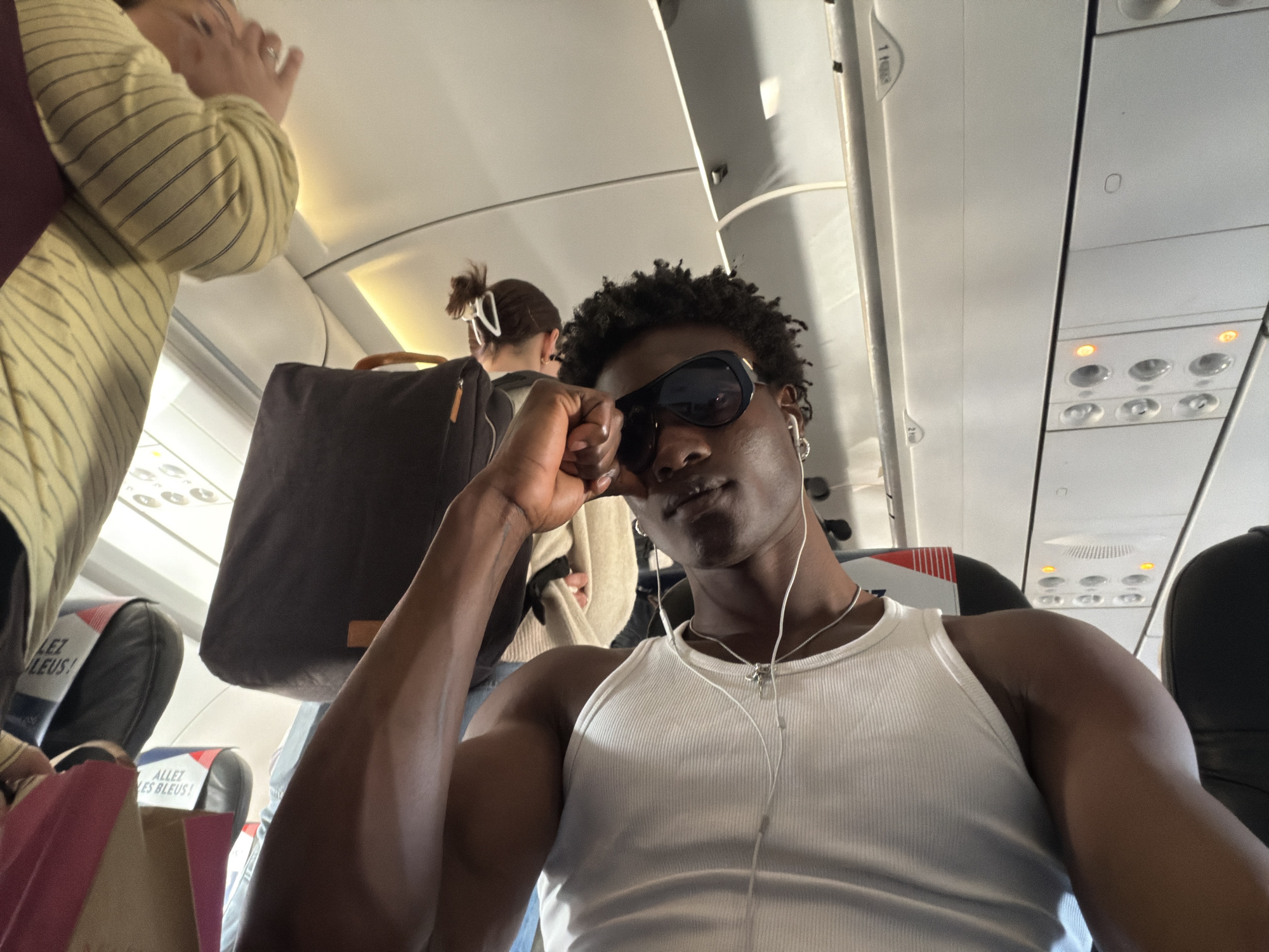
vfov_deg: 58.9
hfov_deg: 73.9
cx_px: 634
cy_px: 476
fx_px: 843
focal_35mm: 23
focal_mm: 2.71
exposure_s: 1/30
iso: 400
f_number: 1.9
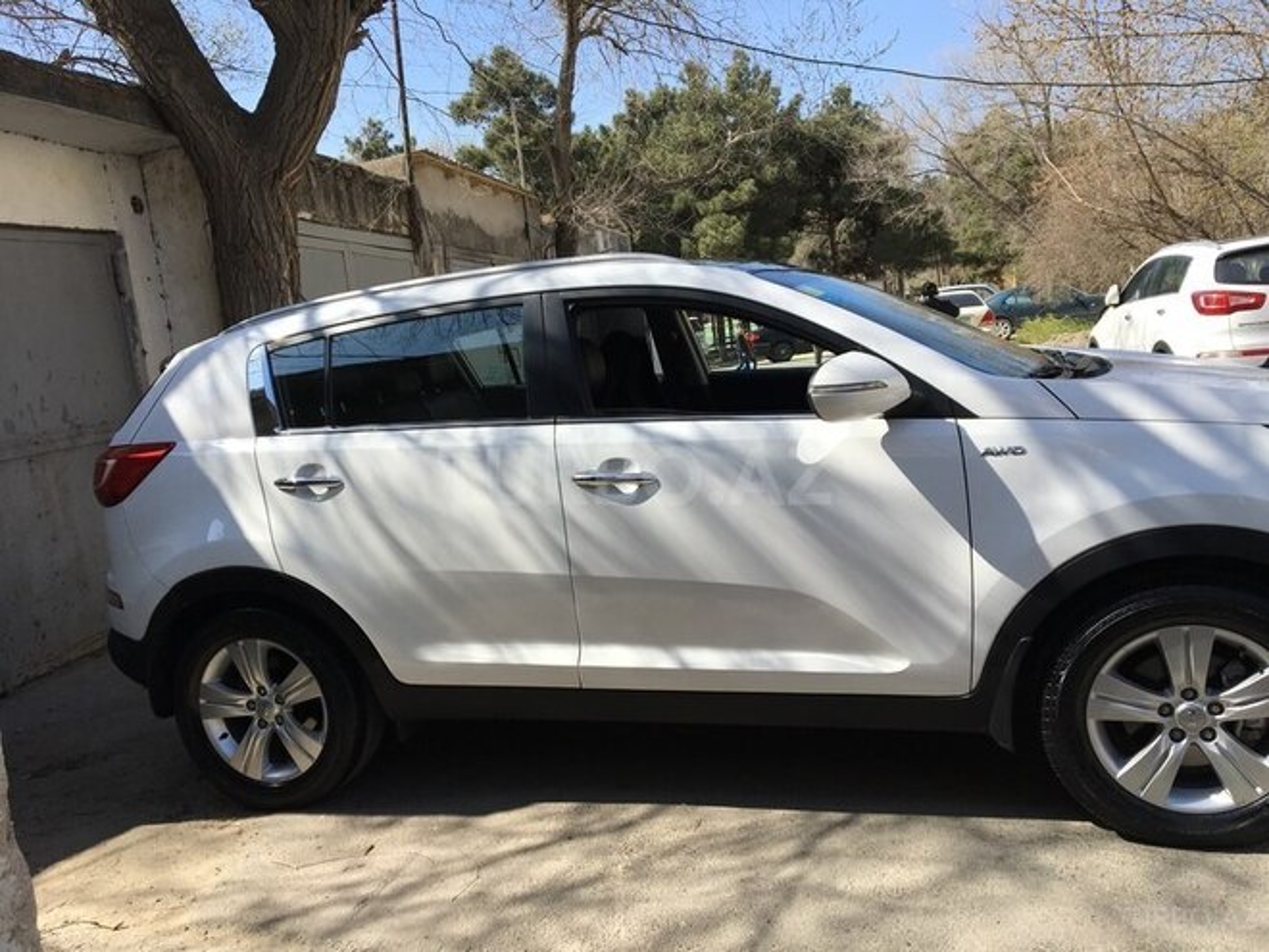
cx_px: 634
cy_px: 476
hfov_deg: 61.7
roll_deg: +7.7
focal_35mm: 29
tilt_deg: -7.0
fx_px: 1063
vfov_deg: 48.2
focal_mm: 4.15
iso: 25
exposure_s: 1/986
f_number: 2.2
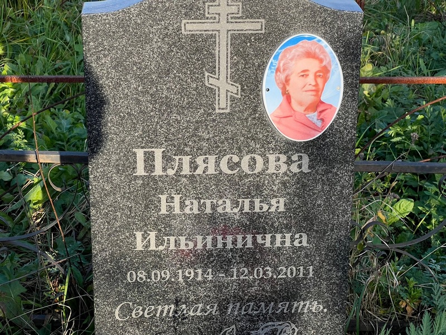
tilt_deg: -21.8
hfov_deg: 25.3
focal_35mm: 77
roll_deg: -1.4
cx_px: 223
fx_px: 992
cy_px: 168
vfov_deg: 19.1
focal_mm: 9
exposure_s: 1/567
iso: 32
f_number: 2.8
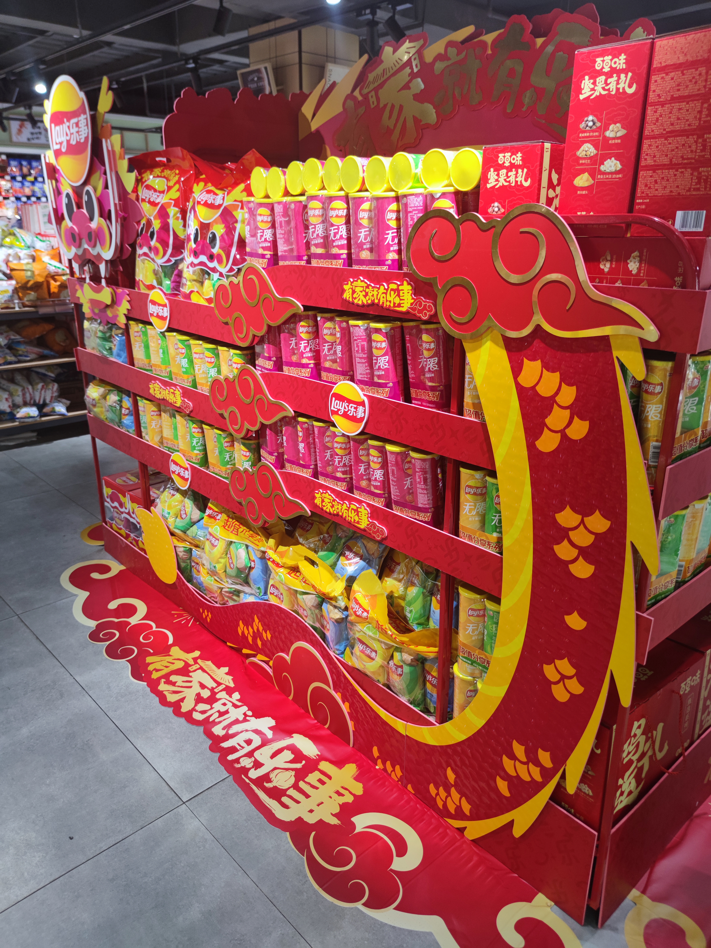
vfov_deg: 71.6
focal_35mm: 24
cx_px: 356
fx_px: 657
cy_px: 474
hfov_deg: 56.8
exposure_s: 1/100
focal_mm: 6.72
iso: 99
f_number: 1.69
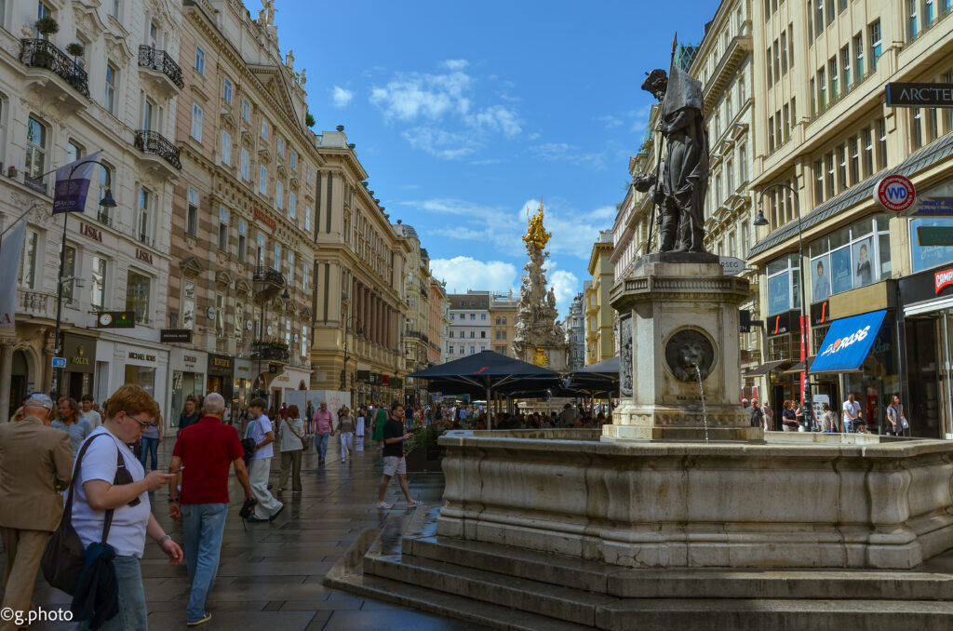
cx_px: 476
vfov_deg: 41.5
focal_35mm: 32
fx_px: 832
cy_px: 316
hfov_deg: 59.6
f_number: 7.1
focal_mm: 21
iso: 125
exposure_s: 1/800
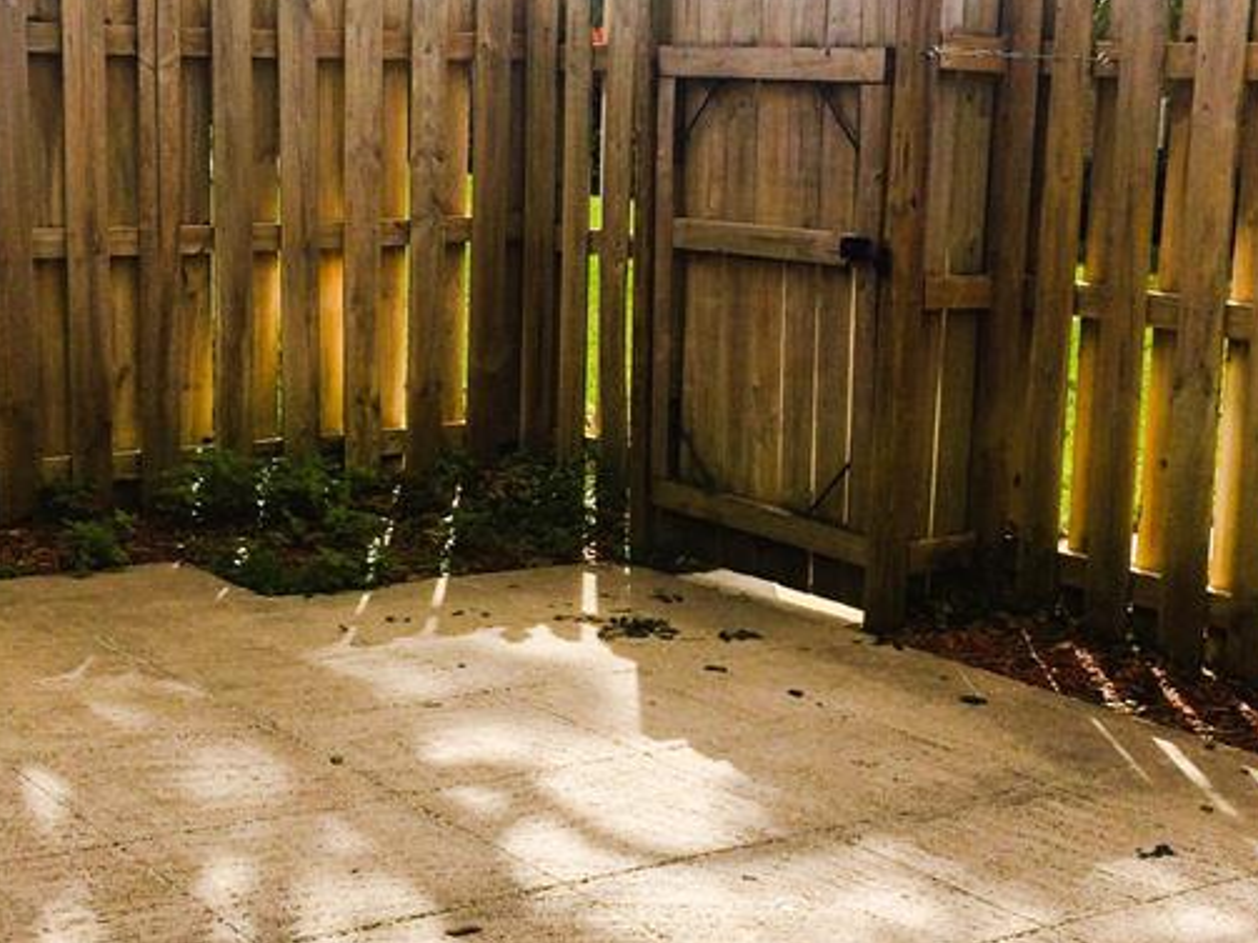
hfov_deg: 32.7
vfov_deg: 24.8
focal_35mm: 59
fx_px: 2144
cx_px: 573
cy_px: 508
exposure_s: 1/2564
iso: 32
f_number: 2.2
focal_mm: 4.15
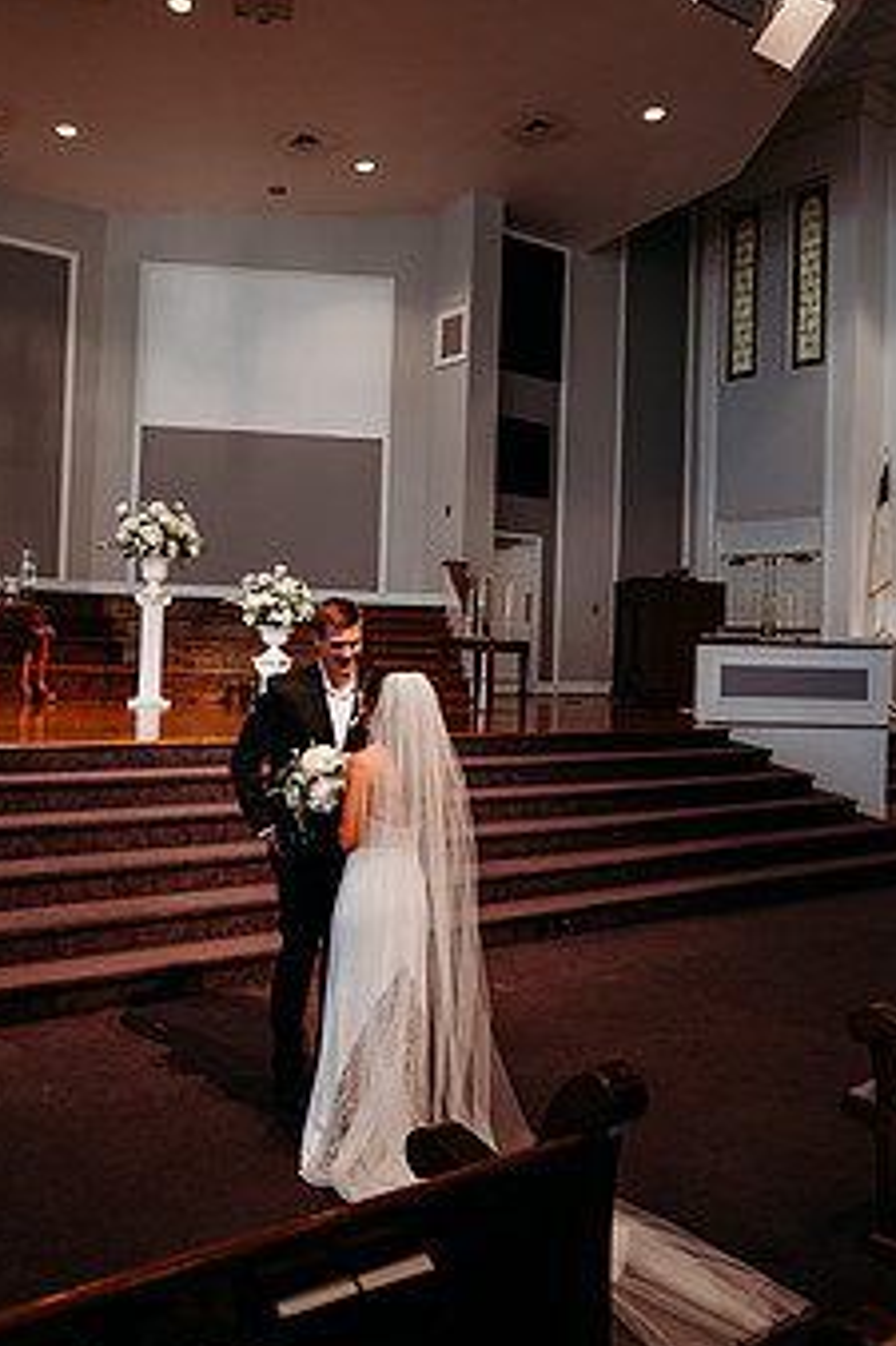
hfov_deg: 41.1
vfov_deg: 58.6
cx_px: 446
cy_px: 605
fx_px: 1196
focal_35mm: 32
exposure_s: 1/160
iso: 640
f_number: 2.5
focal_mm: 24
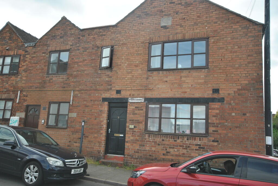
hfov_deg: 61.9
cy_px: 93
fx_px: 232
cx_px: 139
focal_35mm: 30
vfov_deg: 43.7
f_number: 6.3
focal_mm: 20
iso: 100
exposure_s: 1/160
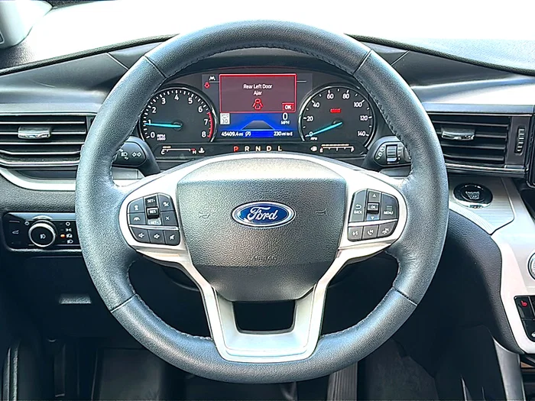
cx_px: 268
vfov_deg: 32.2
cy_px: 200
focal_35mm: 45
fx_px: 695
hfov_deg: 42.1
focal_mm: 6.86
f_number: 1.78
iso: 64
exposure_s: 1/69
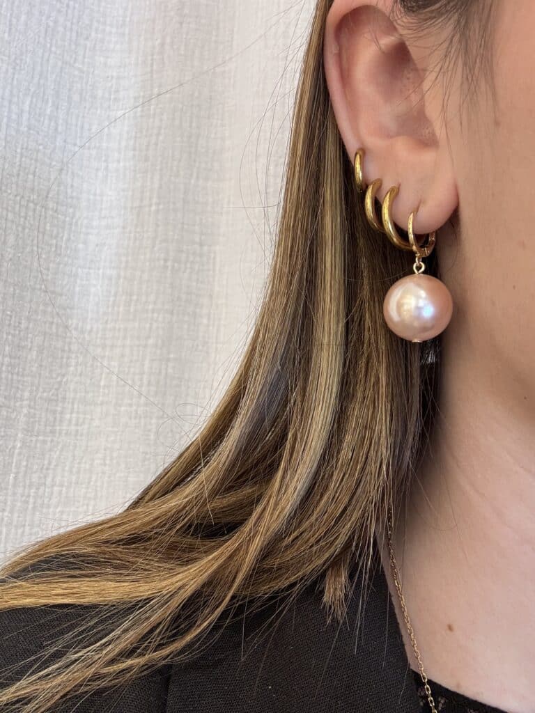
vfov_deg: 60.0
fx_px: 618
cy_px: 356
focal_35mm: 30
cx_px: 268
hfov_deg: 46.8
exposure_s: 1/50
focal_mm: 2.69
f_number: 1.9
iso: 100
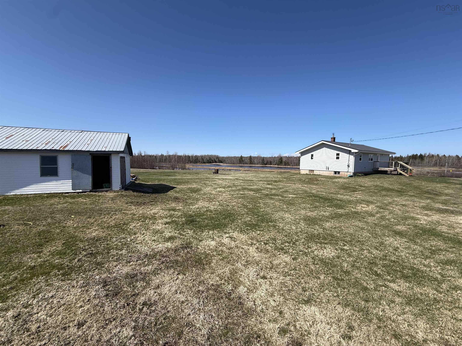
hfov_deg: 102.1
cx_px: 231
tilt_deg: -3.4
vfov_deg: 85.7
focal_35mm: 14
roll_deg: -0.2
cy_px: 173
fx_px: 187
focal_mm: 2.22
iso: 50
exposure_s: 1/2976
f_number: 2.2
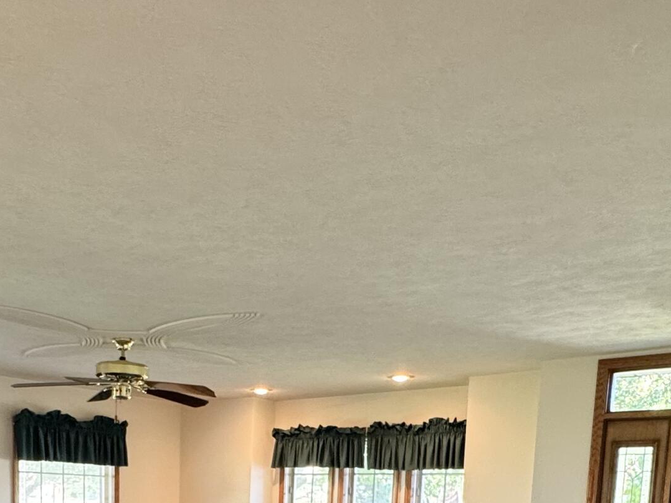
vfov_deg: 31.4
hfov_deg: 47.0
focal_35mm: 39
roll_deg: -1.8
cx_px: 214
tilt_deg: -7.4
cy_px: 590
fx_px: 756
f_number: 2.2
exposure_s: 1/60
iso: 250
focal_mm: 2.22
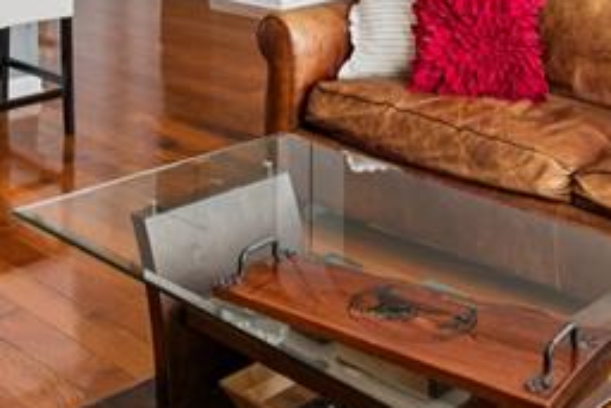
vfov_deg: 18.6
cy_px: -200
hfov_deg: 31.0
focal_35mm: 65
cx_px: 248
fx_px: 1100
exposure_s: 1/6
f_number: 13
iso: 200
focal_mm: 16.2
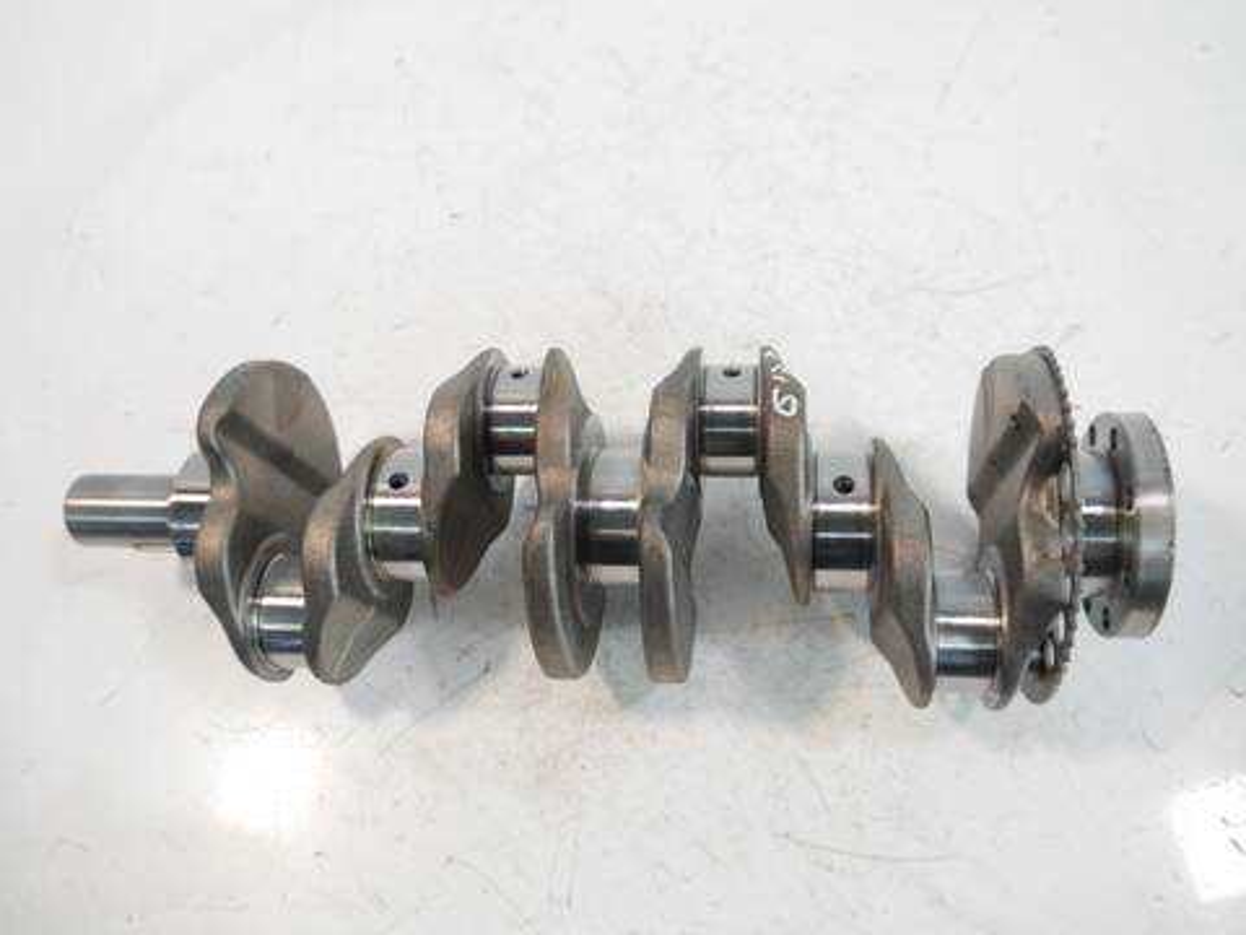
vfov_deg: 46.8
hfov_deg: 60.0
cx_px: 623
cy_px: 468
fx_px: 1080
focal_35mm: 30
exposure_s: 1/60
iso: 400
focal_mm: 15
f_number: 3.5
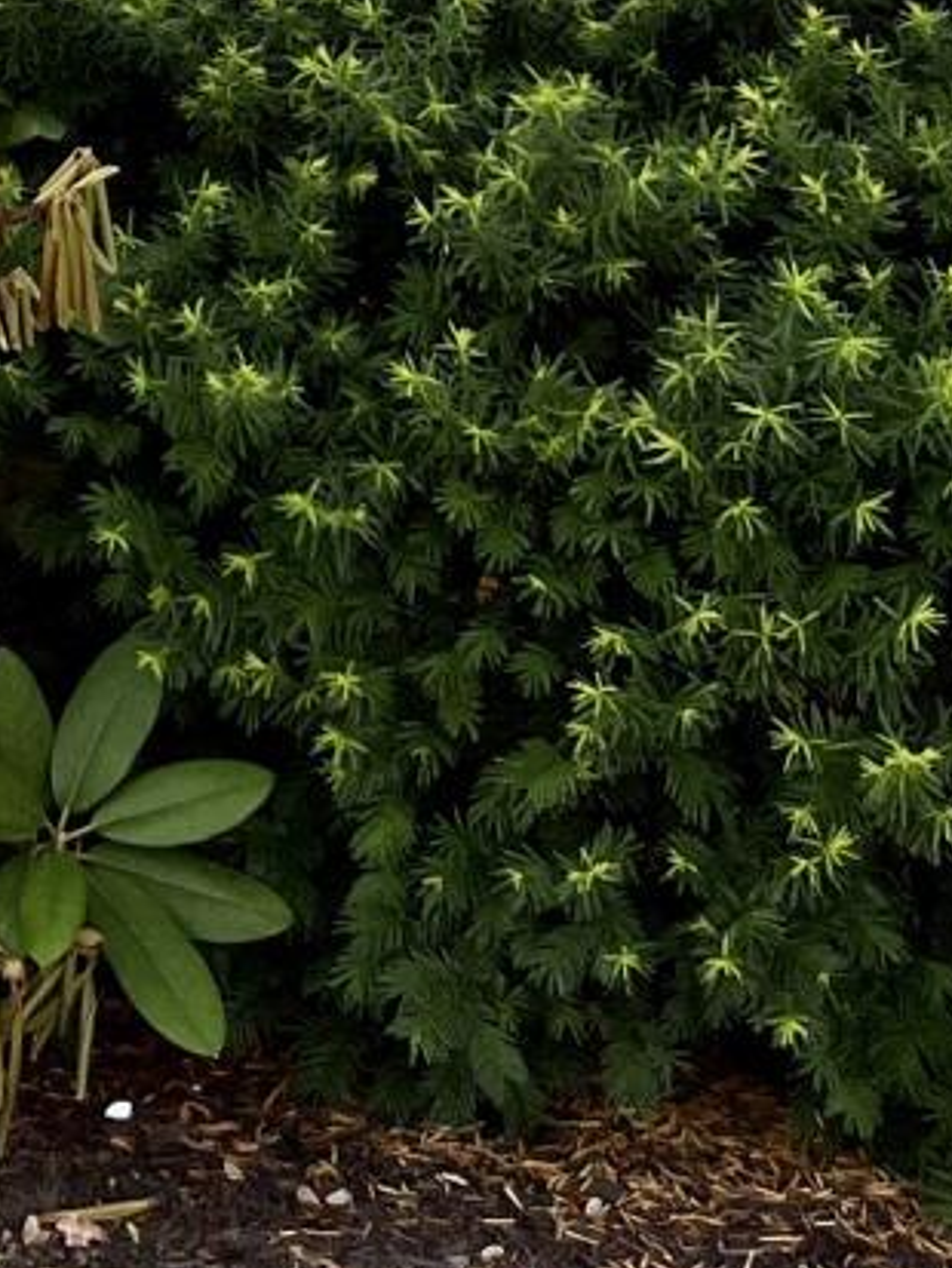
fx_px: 4618
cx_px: -1296
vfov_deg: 12.6
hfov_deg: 10.3
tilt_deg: +12.6
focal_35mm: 126
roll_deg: +1.0
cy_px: -1658
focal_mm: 5.1
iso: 50
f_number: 1.6
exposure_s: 1/684
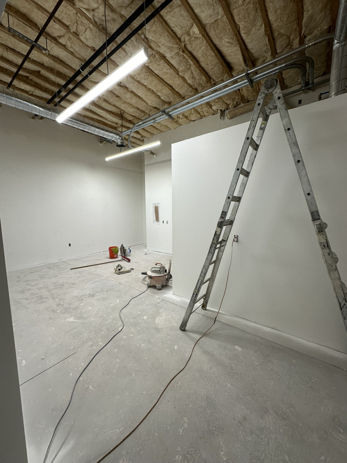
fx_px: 187
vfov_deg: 102.1
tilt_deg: -5.5
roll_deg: +0.0
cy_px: 232
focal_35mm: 14
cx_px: 174
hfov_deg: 85.7
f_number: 2.2
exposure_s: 1/120
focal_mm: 2.22
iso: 125
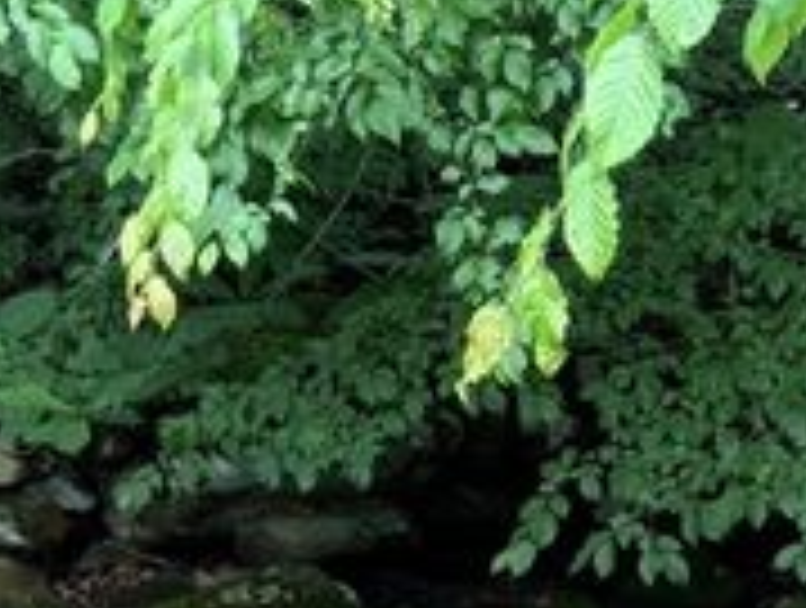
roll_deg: +2.7
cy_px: 982
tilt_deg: -28.1
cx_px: 1076
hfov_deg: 13.8
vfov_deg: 10.4
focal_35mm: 137
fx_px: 3196
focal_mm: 6.76
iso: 125
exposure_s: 1/121
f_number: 1.78
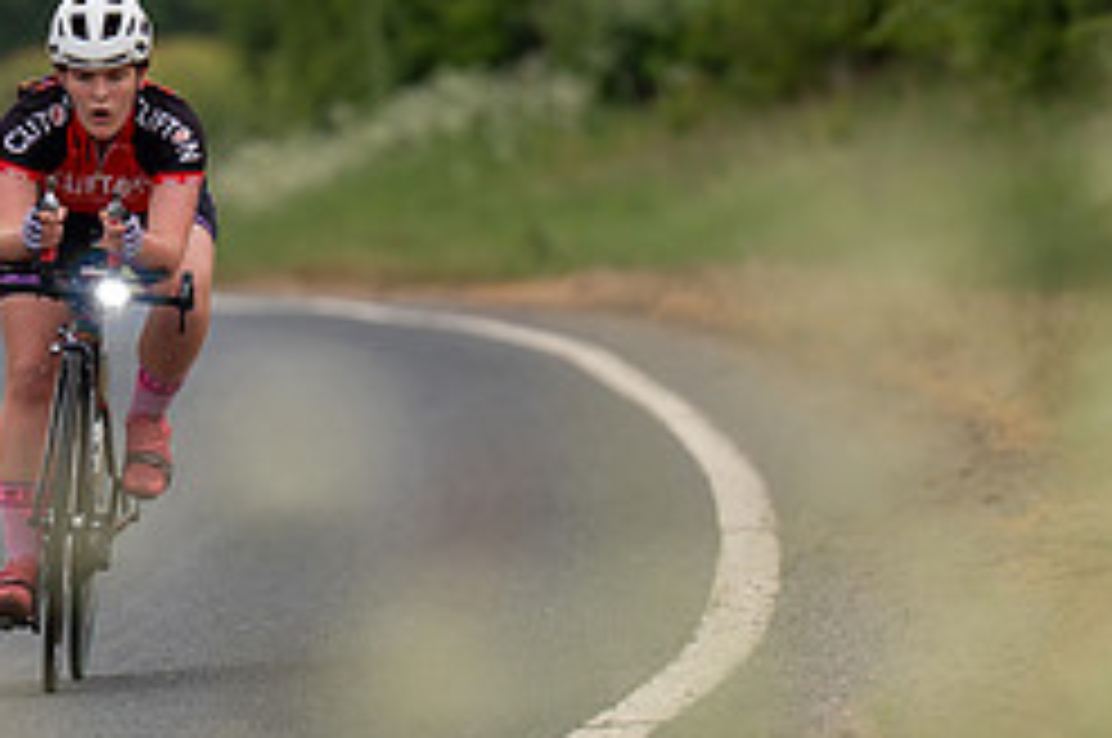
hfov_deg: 3.1
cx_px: 111
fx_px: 20699
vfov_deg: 2.0
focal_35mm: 671
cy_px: 338
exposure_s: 1/1250
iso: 160
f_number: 3.2
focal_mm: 197
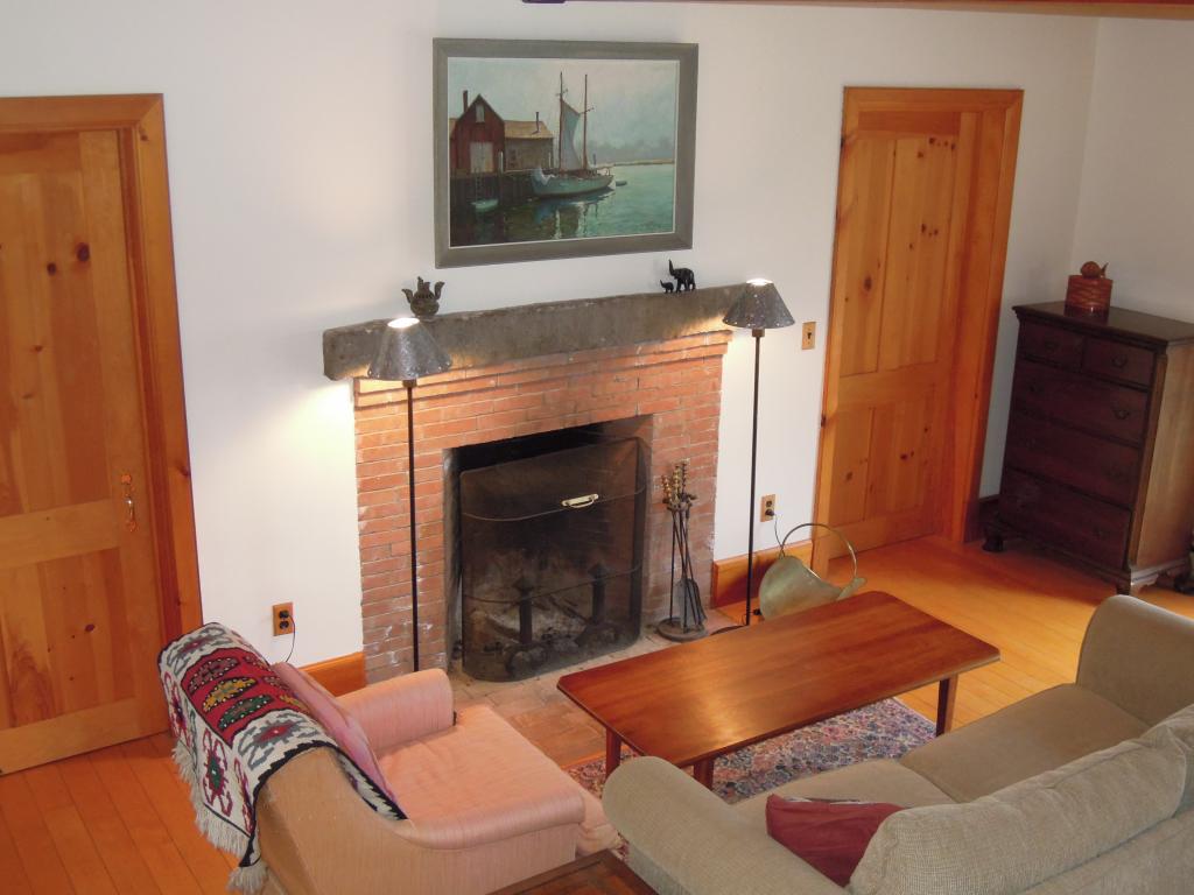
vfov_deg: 36.0
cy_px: 448
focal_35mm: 40
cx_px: 597
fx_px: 1380
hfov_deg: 46.8
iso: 560
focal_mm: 7.2
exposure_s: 1/40
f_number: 3.3
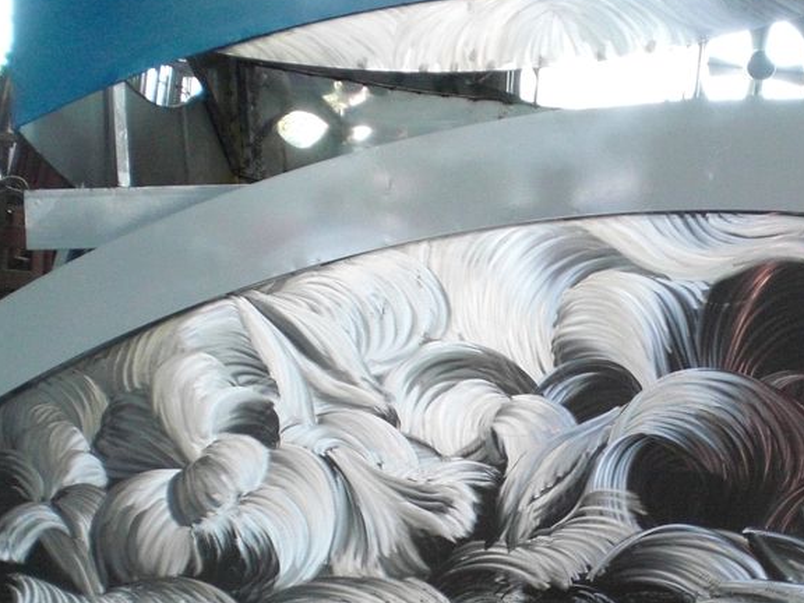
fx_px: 1533
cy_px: 458
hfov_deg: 28.6
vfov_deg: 22.0
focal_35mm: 66
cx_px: 670
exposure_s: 1/100
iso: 400
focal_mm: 6.3
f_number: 3.1
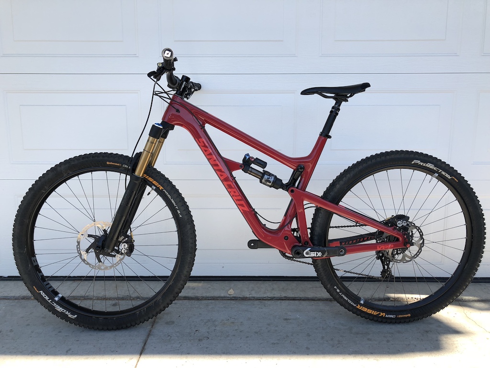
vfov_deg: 48.2
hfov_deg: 61.7
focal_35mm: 29
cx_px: 245
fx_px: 411
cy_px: 184
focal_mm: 3.99
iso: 20
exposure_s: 1/400
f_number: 1.8
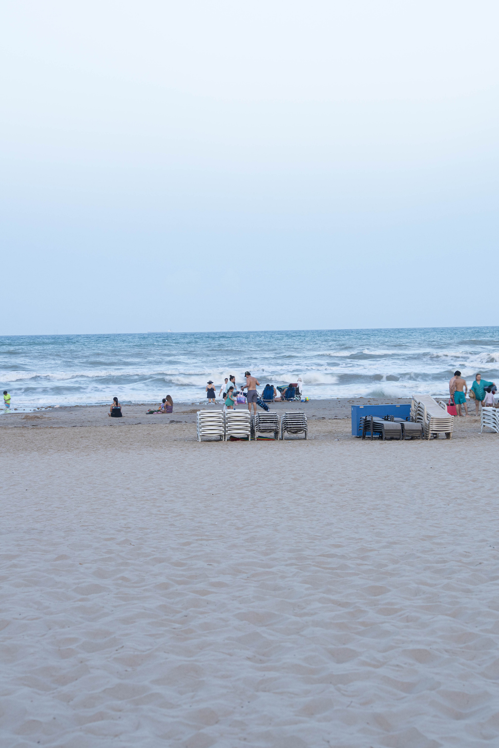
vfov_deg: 19.3
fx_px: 2204
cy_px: 373
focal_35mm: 106
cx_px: 309
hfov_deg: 12.9
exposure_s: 1/10
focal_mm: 70
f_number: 9
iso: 250
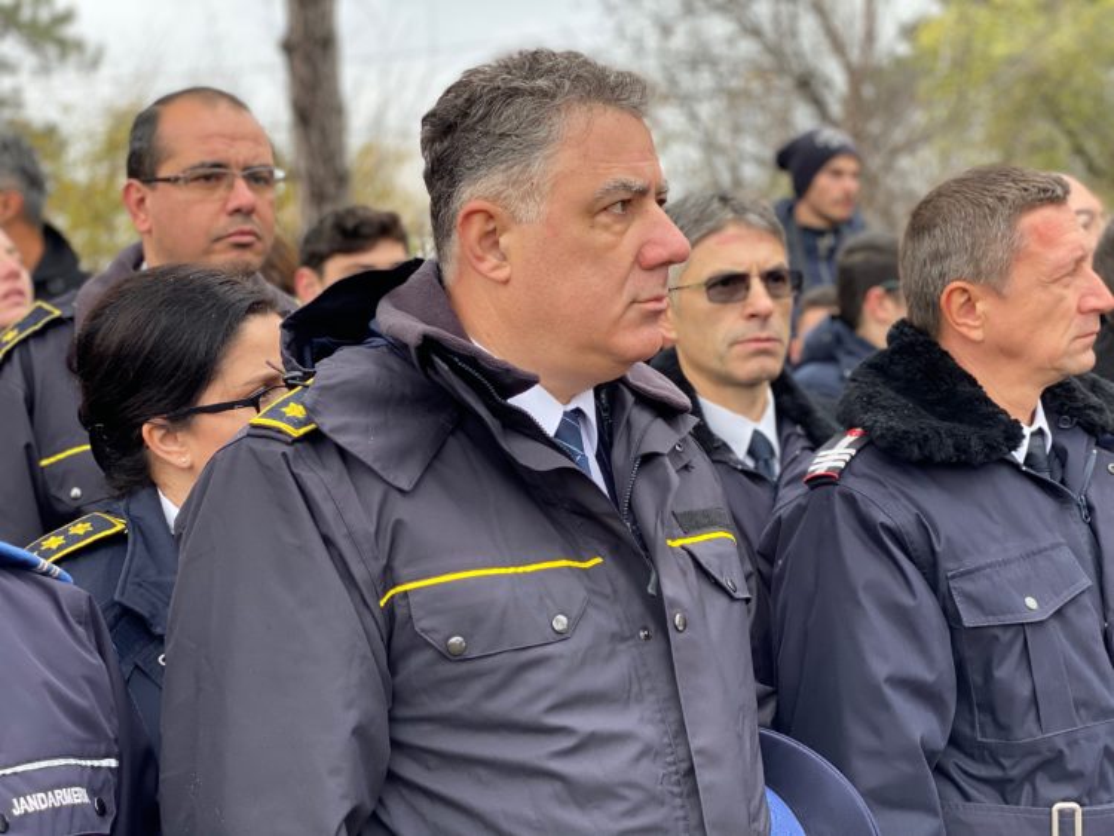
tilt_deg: -1.7
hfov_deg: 36.8
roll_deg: -0.1
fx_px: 1674
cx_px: 557
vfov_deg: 28.0
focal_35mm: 52
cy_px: 418
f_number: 2
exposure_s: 1/122
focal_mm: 6
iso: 32
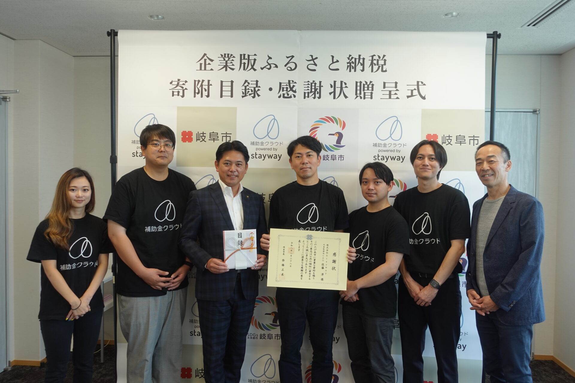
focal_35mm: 29
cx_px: 288
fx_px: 463
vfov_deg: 45.0
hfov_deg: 63.7
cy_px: 192
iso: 125
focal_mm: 11.21
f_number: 2.8
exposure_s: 1/80
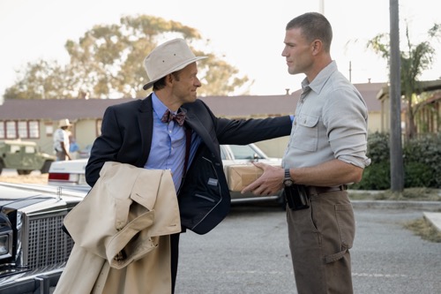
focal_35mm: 69
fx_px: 845
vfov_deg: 19.7
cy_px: 147
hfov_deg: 29.3
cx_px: 220
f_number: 5
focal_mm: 69
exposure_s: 1/250
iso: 2000
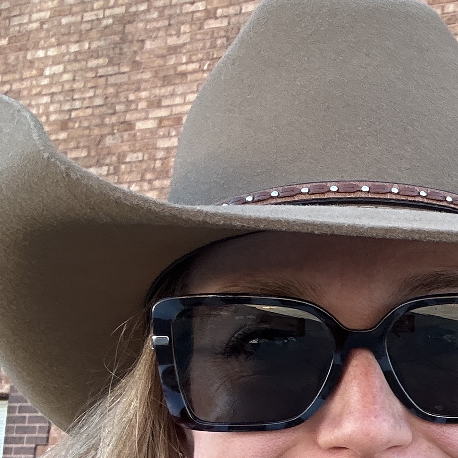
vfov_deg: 21.4
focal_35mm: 80
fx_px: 1198
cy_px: 374
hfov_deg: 17.8
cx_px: 798
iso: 32
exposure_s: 1/121
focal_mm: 2.69
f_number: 1.9
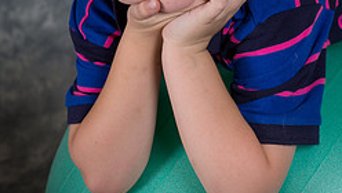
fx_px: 862
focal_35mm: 95
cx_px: 181
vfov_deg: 12.6
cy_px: -18
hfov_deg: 22.4
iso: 100
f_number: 6.3
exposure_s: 1/160
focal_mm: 50
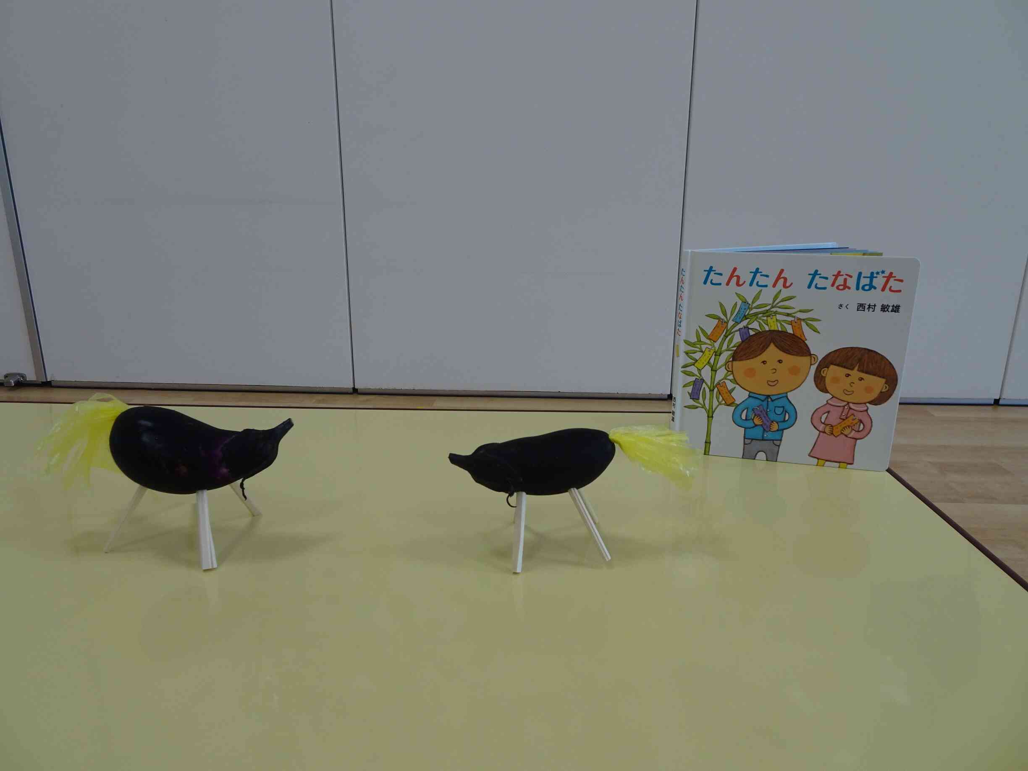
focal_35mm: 24
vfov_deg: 56.8
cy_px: 386
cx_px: 514
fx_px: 713
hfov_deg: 71.6
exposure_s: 1/80
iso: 80
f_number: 3.5
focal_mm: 4.1
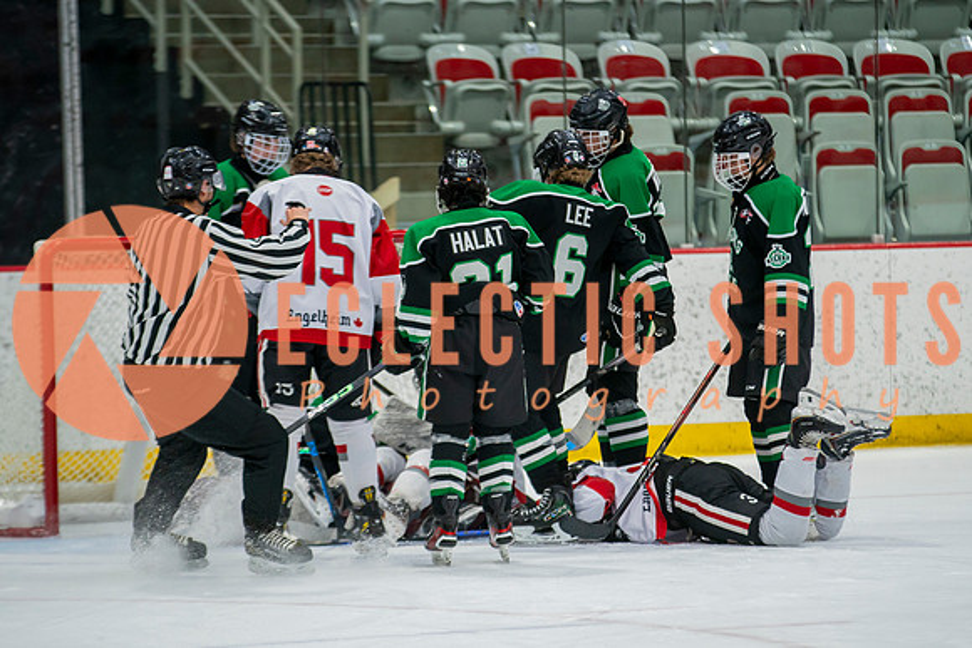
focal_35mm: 261
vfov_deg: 5.3
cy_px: 374
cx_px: 539
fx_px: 7048
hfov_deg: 7.9
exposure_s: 1/640
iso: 2000
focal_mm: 200
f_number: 2.8
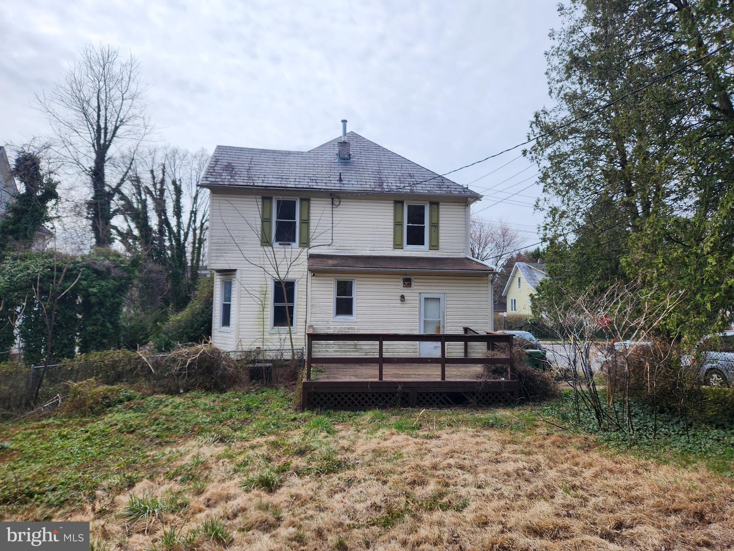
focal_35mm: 23
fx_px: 488
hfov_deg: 73.9
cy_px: 276
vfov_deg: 58.9
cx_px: 367
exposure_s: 1/2463
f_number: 1.8
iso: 20
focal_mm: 5.4
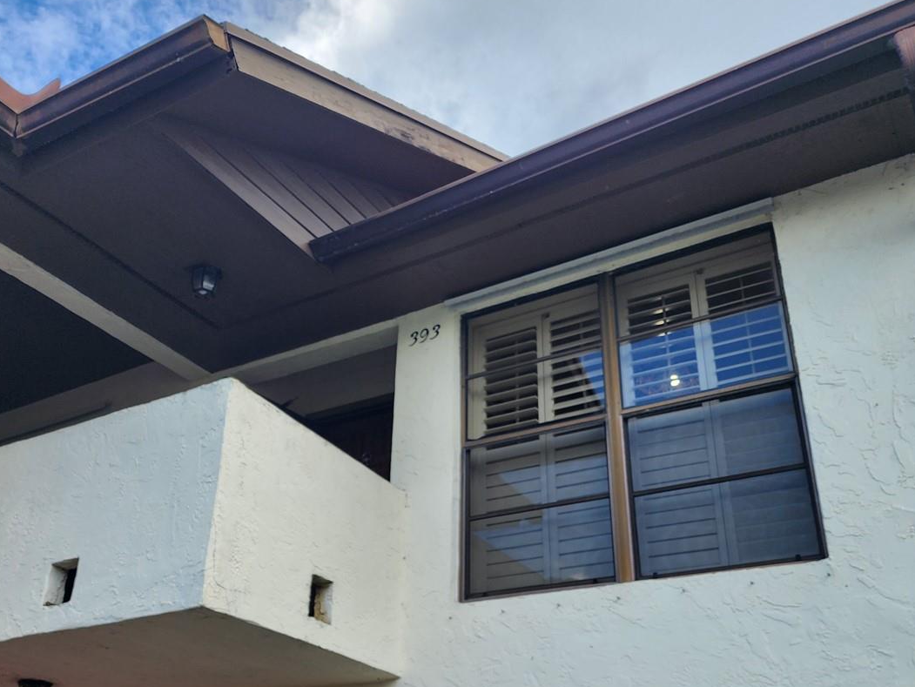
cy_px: 385
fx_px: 925
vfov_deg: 40.7
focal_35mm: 35
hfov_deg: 52.5
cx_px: 398
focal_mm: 6.4
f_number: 1.8
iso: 12
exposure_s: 1/514
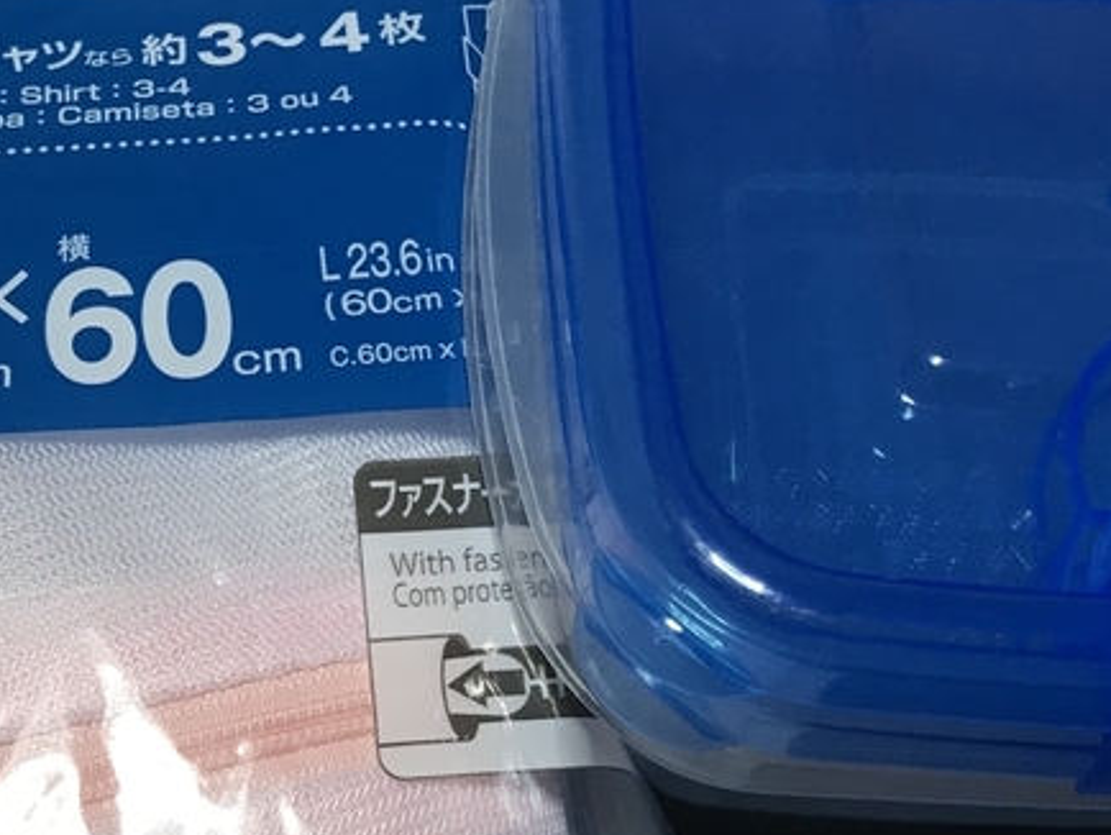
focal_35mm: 66
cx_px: 422
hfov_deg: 29.3
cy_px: 320
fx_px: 2119
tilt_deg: -55.9
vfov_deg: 22.2
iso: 40
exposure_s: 1/24
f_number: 1.8
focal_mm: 3.99
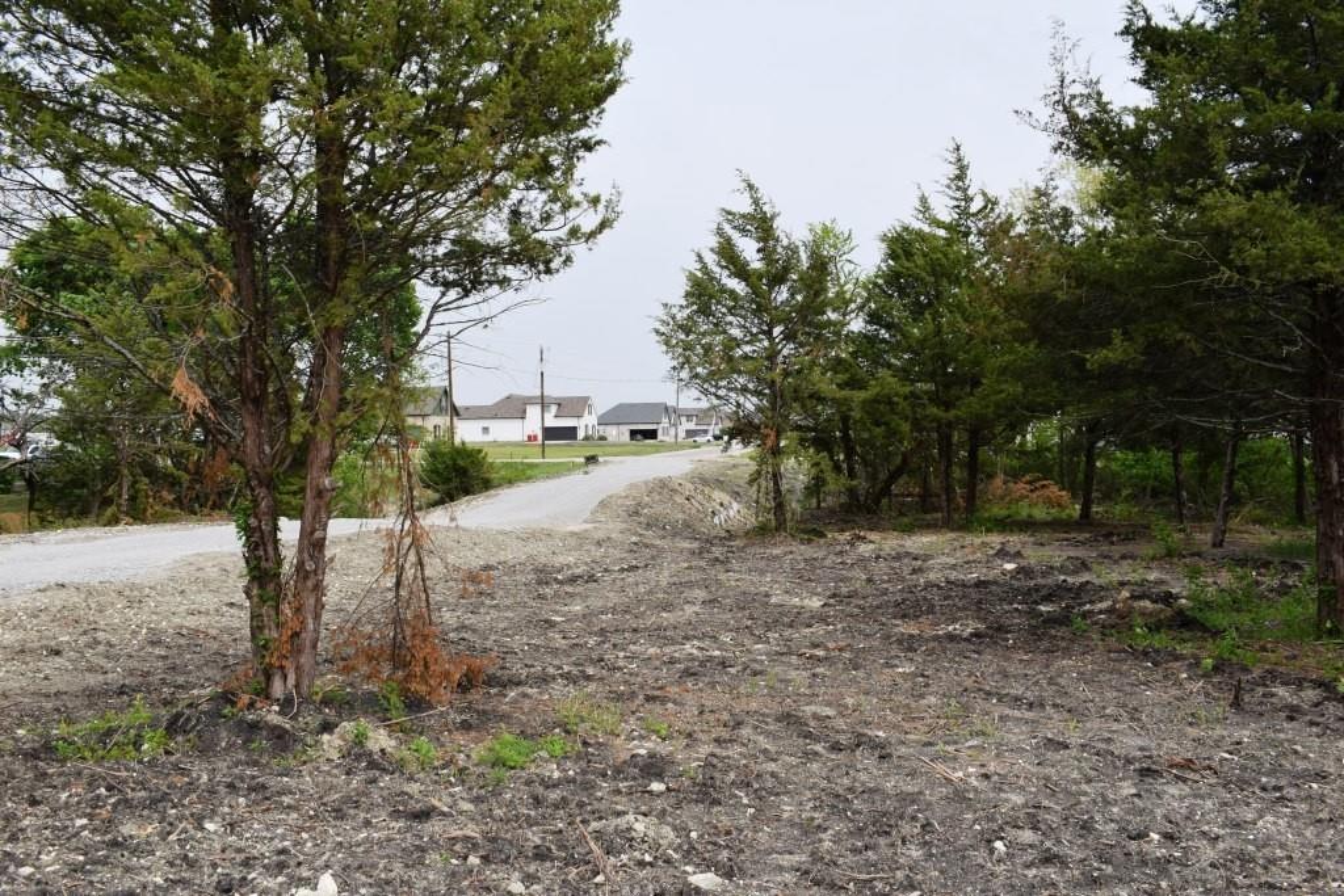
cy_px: 448
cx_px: 672
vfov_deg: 40.0
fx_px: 1232
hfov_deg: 57.2
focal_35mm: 33
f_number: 9
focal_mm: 22
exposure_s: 1/200
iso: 100
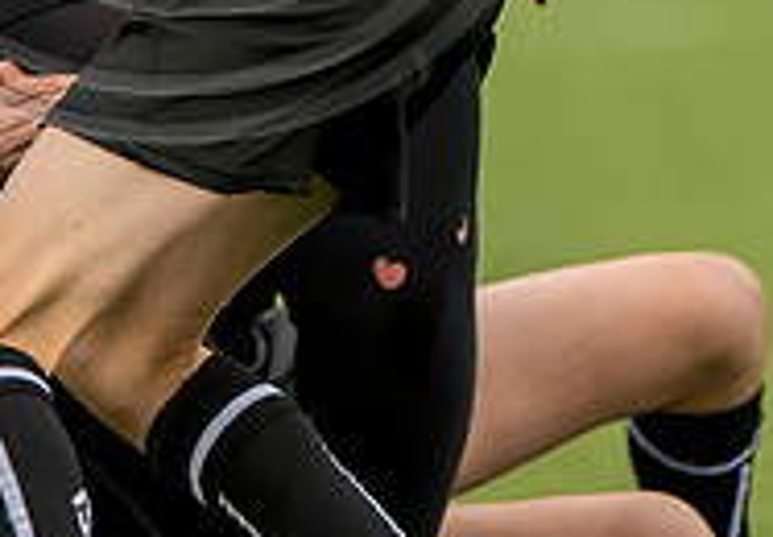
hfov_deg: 1.4
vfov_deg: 1.0
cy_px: -417
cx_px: 423
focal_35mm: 1481
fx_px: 32223
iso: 500
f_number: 4
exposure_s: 1/1250
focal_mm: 400
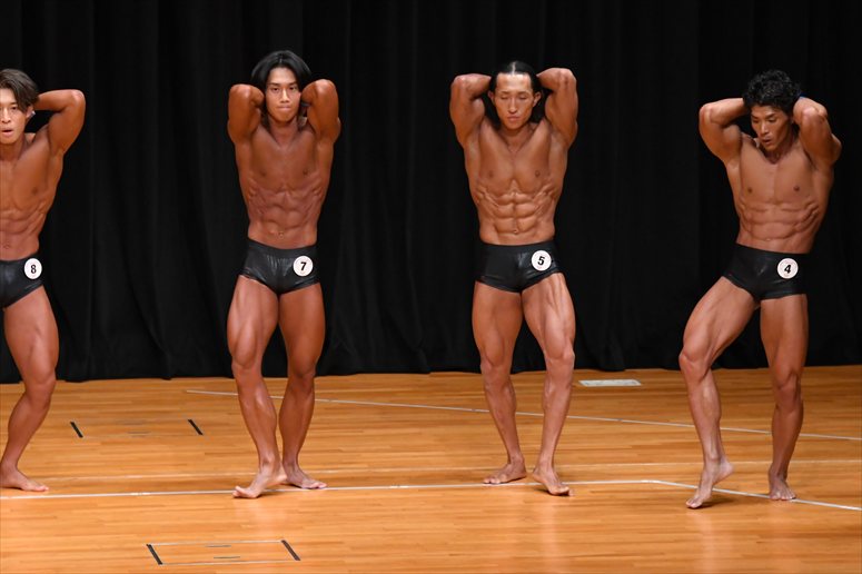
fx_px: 6103
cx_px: 431
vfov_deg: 5.4
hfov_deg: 8.1
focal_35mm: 255
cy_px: 287
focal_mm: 170
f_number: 5.6
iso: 4000
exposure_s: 1/400
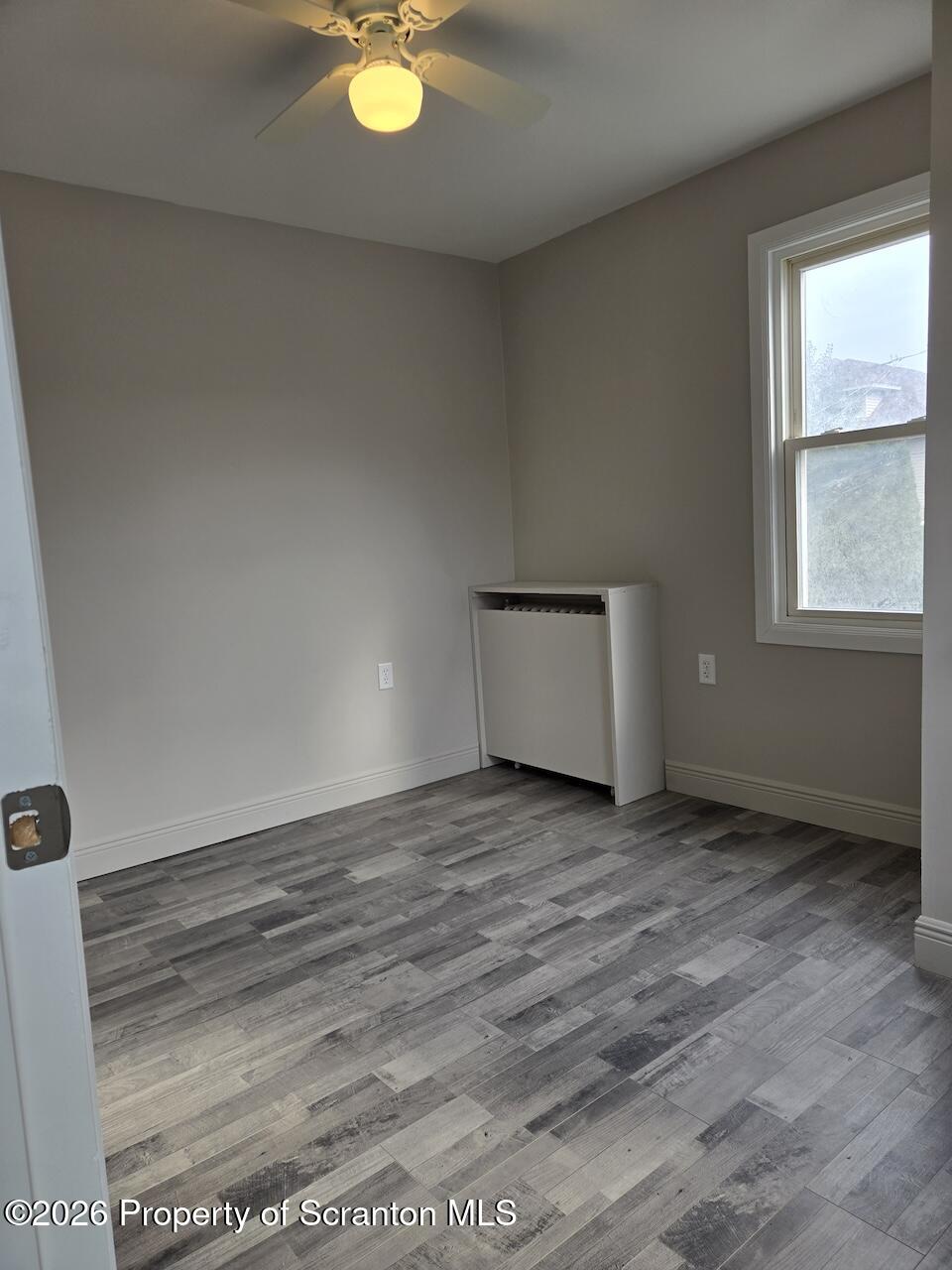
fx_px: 843
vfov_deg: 73.9
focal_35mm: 23
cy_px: 635
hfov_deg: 58.9
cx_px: 476
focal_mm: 5.4
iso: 25
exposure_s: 1/158
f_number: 1.8
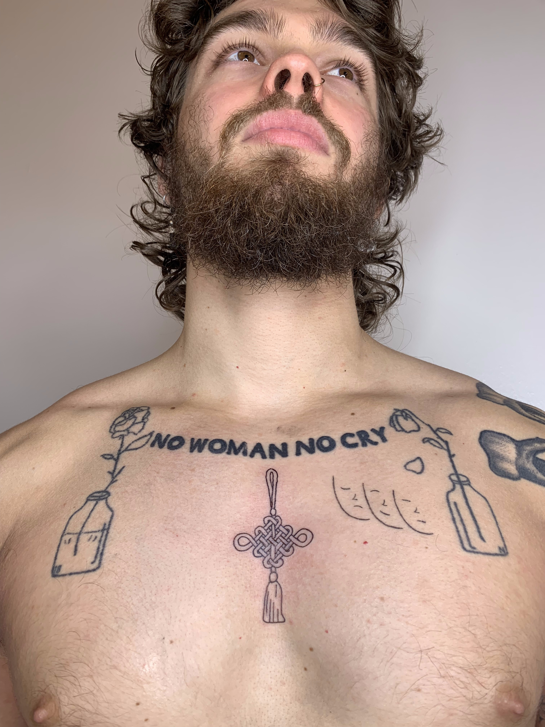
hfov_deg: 53.1
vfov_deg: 67.3
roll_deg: -1.9
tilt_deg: +15.4
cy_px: 364
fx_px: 546
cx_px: 272
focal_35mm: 26
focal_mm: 4.25
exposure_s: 1/120
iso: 50
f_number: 1.8
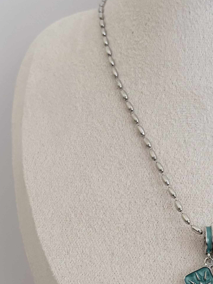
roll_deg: +0.7
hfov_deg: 18.6
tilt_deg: -0.6
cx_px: 214
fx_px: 632
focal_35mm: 77
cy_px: 228
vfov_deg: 24.9
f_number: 1.6
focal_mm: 5.96
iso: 250
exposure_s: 1/60
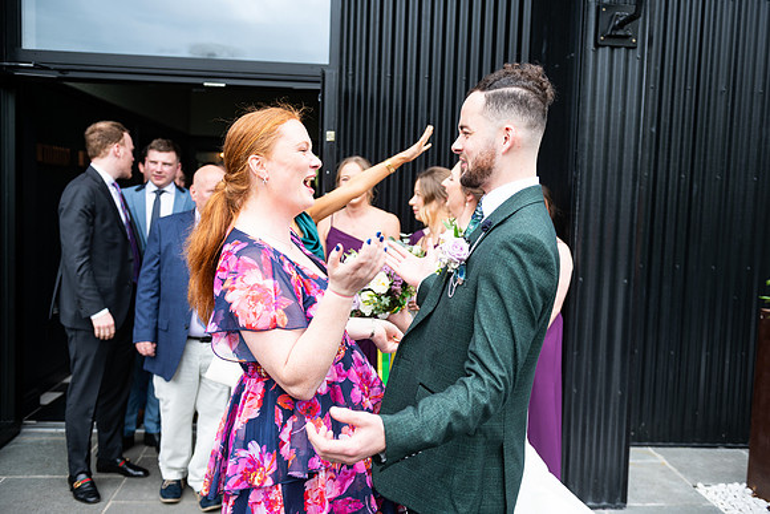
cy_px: 257
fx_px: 749
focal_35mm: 35
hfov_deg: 54.4
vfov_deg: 37.9
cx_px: 385
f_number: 3.5
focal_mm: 35
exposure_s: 1/200
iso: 125
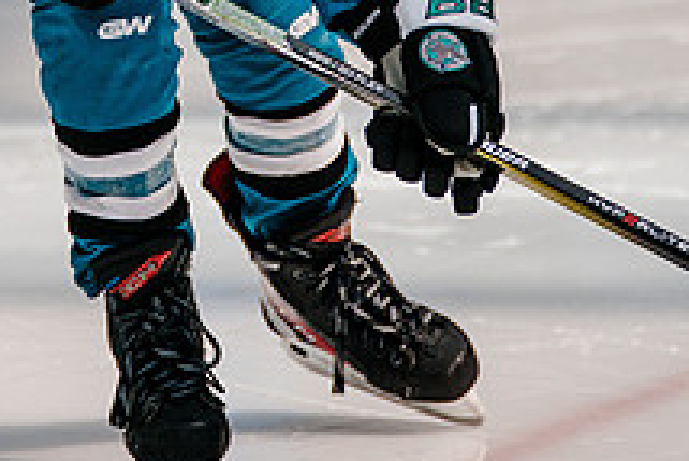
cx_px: 70
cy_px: -247
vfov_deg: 1.7
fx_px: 15589
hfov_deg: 2.5
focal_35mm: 814
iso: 200
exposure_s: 1/2000
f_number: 3.2
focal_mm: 247
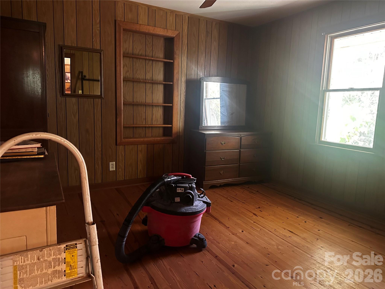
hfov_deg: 71.6
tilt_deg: -7.8
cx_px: 192
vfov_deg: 56.8
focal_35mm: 24
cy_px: 144
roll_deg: -2.3
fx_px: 267
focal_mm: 6.86
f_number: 1.78
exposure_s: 1/30
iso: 800
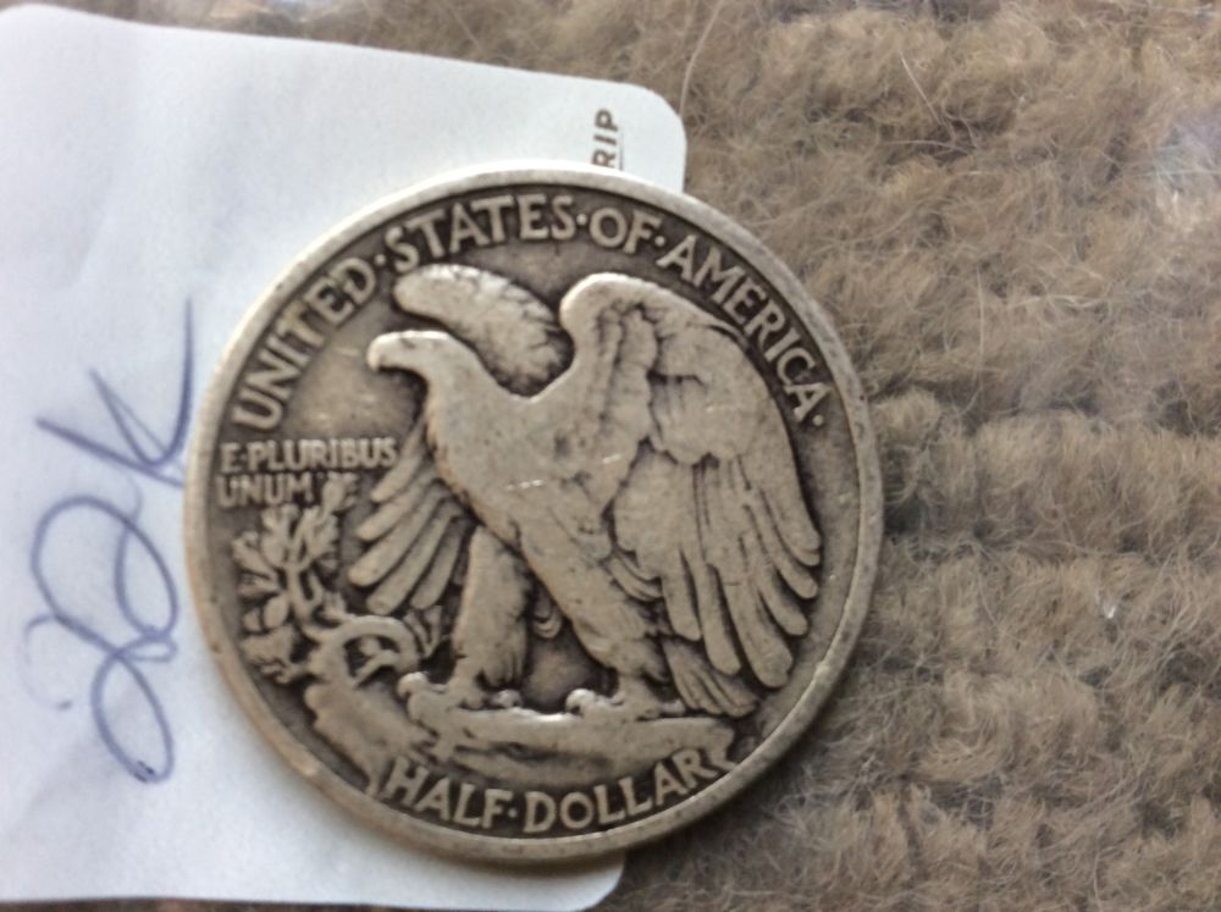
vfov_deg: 44.1
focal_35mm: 32
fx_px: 1127
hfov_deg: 56.9
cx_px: 610
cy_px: 456
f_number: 2.4
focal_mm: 3.3
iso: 40
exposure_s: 1/120
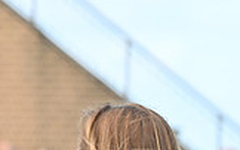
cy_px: 278
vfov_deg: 1.8
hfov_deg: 2.9
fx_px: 4778
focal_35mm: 731
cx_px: -132
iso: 400
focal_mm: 200
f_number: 6.3
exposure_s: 1/500
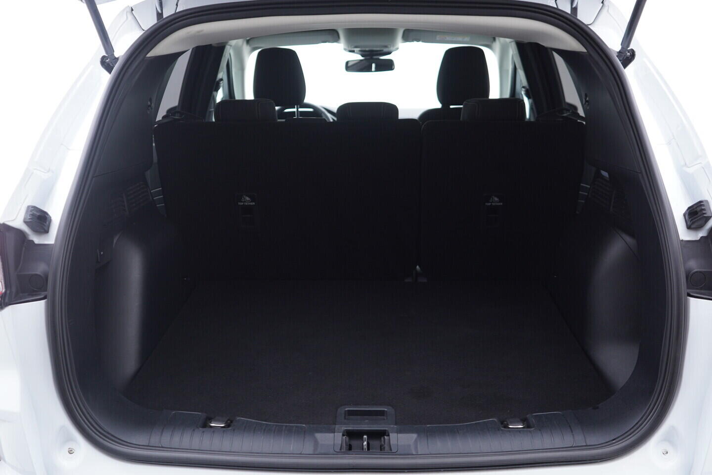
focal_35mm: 36
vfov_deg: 36.9
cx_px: 356
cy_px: 238
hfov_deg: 53.1
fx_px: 712
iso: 200
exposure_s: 1/40
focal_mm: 24
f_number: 2.8
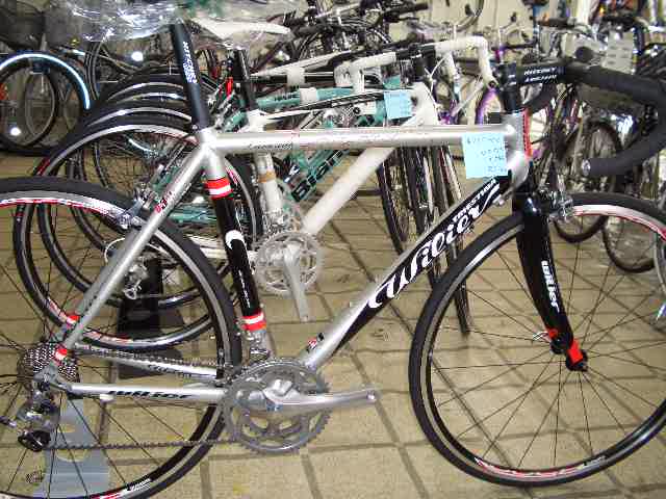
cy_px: 250
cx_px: 333
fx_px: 673
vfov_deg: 40.7
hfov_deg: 52.6
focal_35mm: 35
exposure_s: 1/60
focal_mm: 5.8
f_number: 2.6
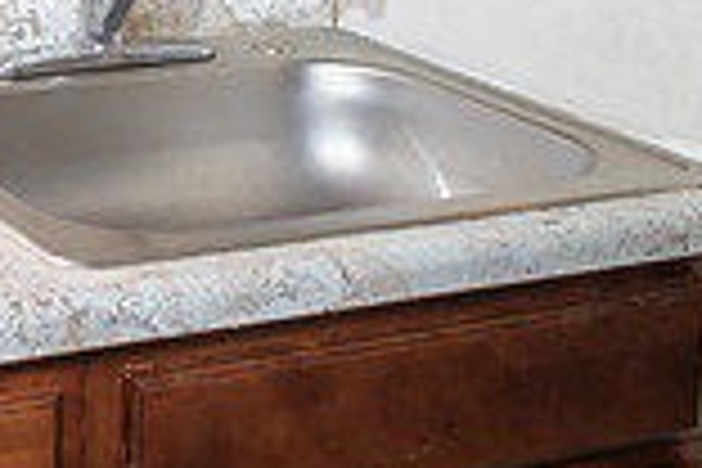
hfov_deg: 18.1
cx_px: -252
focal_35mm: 104
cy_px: -151
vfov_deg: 12.7
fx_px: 2028
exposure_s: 1/160
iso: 1000
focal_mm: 28
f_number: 8
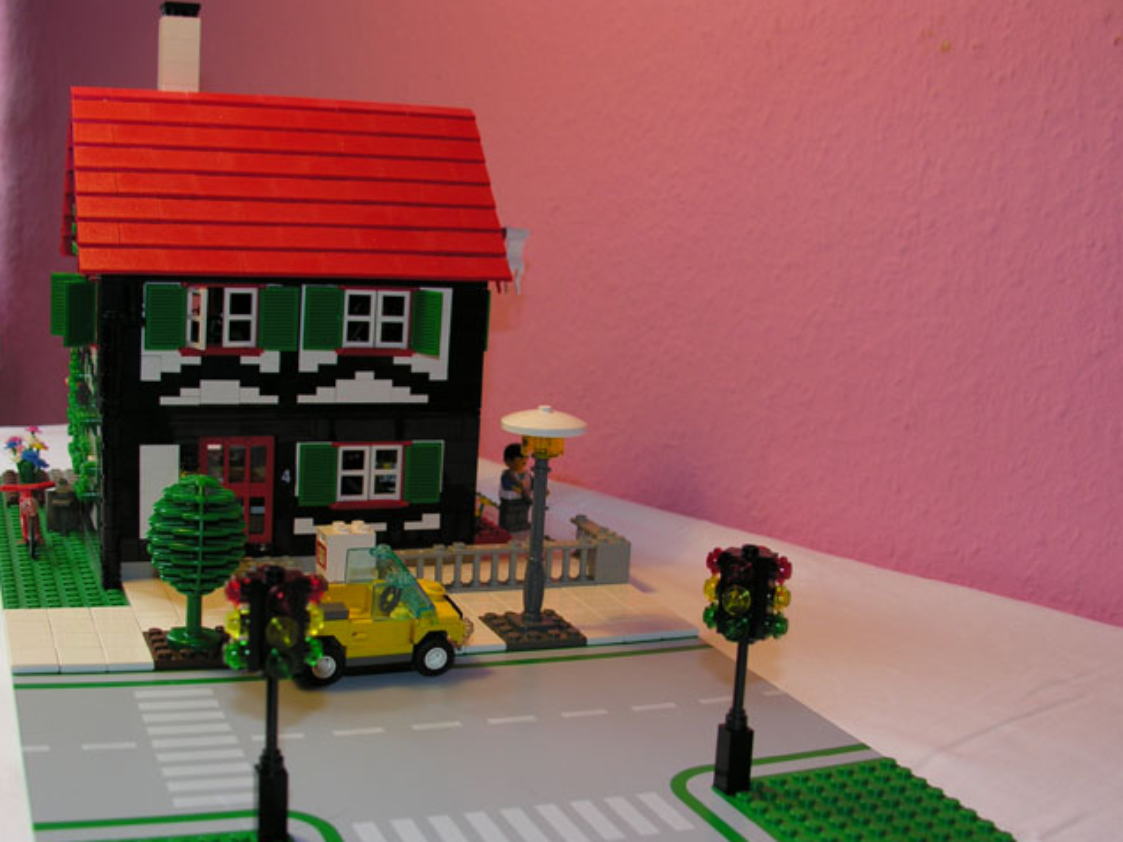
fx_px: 1427
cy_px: 514
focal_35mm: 44
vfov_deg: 32.8
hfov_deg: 42.9
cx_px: 505
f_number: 2.8
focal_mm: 8.9
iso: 50
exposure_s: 1/30
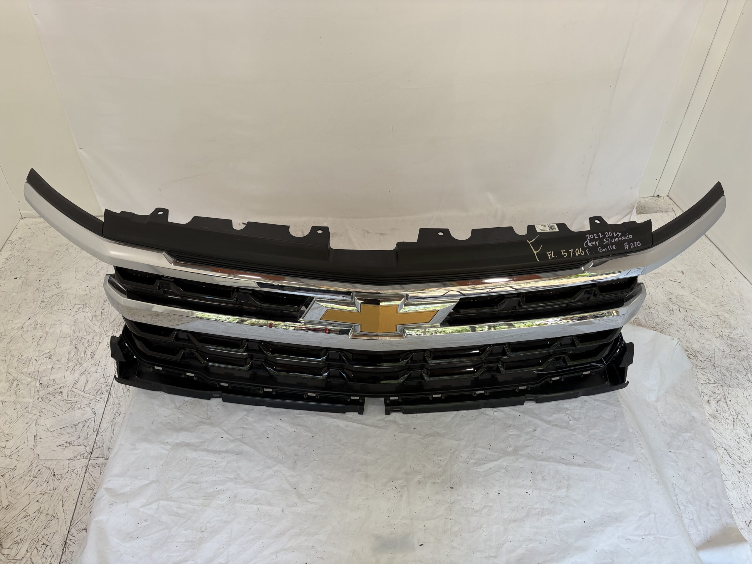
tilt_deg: -39.8
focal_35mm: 26
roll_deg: -0.8
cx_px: 376
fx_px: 565
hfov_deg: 67.3
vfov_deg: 53.1
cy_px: 282
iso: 40
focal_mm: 5.96
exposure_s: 1/122
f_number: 1.6
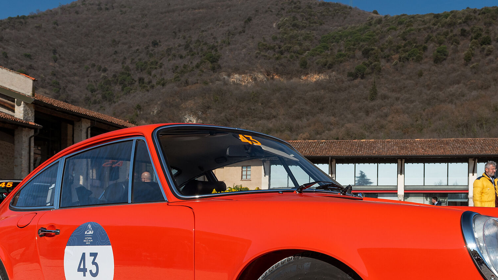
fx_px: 528
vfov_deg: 28.9
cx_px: 276
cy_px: 231
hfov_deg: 50.4
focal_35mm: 40
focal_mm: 24
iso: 140
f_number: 8
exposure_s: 1/250
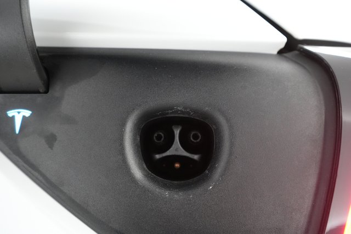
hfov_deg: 67.4
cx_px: 176
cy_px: 117
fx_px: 263
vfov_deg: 47.9
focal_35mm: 27
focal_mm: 27
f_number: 4.5
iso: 6400
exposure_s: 1/100
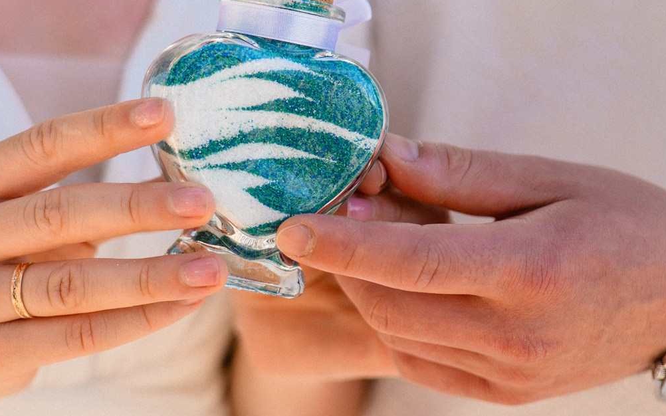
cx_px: 172
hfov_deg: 17.7
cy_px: 174
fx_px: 2123
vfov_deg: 11.2
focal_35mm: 117
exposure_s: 1/3200
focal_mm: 50
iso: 1600
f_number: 2.2
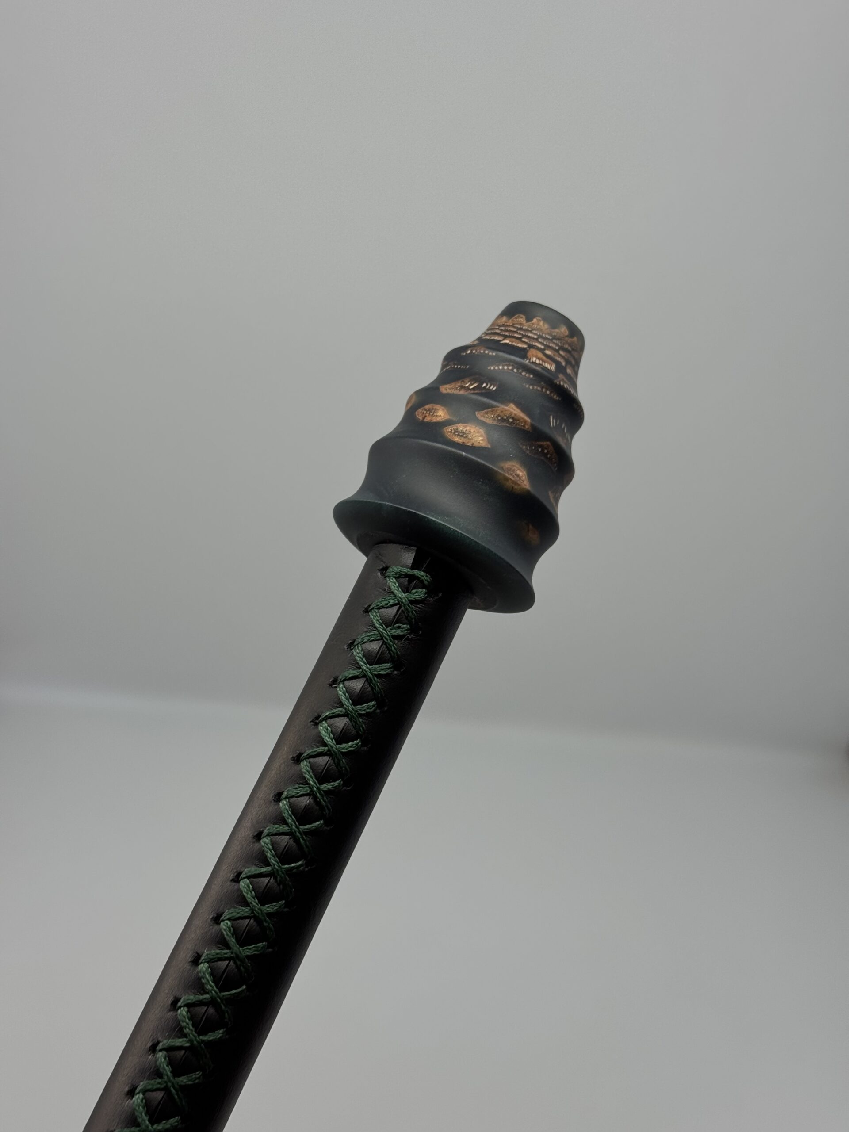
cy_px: 566
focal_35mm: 48
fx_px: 1570
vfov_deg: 39.7
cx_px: 424
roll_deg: -5.0
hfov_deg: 30.3
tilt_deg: -22.3
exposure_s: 1/328
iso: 64
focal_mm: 6.76
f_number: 1.78
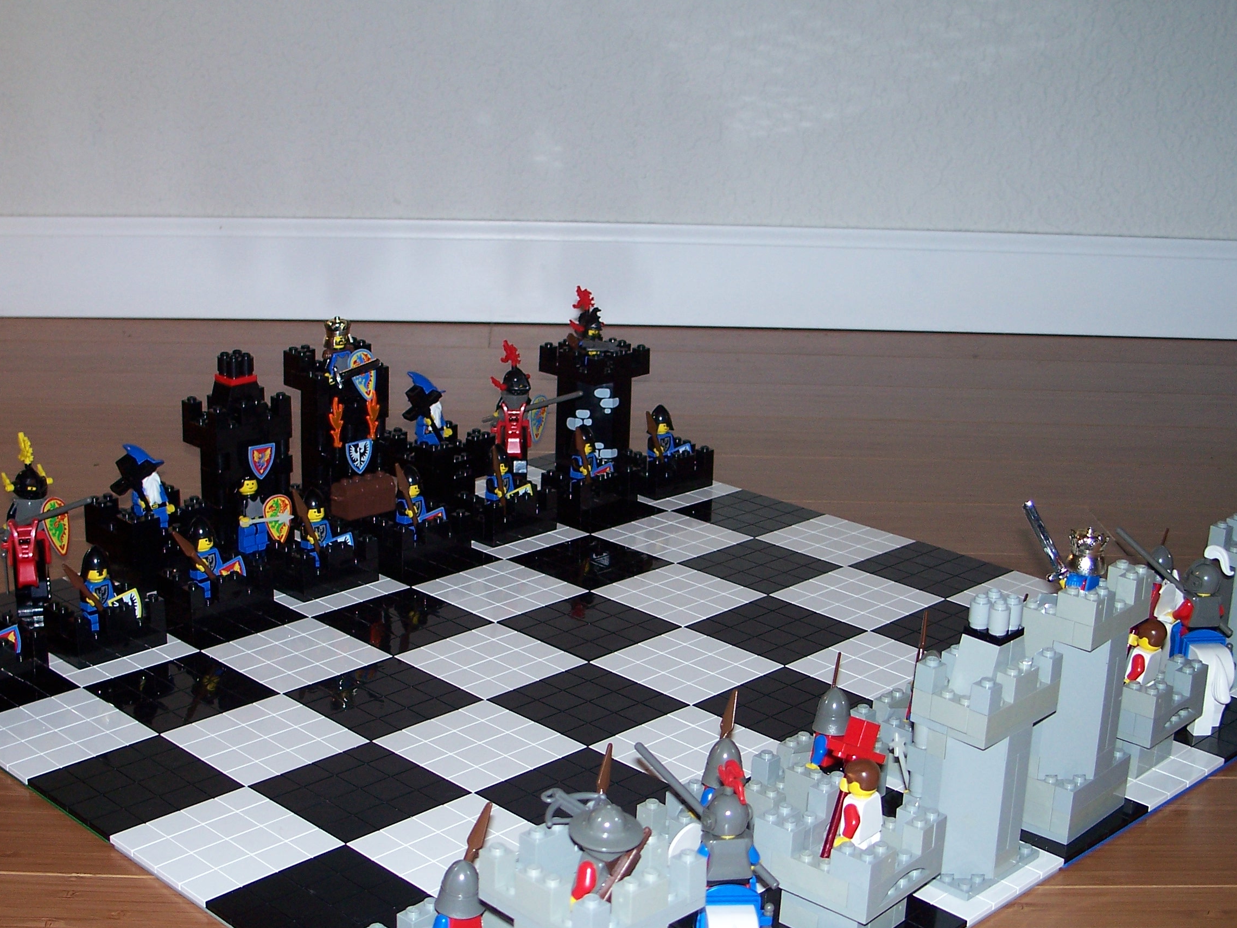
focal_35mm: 53
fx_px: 1894
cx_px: 549
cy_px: 539
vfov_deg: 27.5
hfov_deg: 36.1
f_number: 2.8
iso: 125
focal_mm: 7.8
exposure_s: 1/60
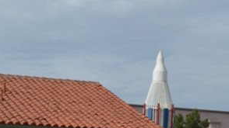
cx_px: 136
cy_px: 176
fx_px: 764
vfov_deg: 9.4
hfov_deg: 17.0
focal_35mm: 126
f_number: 10
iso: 100
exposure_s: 1/400
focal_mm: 23
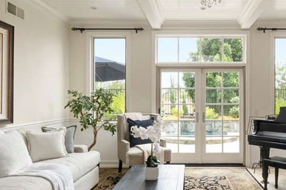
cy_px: 91
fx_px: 246
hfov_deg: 58.3
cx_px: 200
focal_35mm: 31
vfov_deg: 42.3
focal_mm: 15
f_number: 14
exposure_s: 1/13
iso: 640
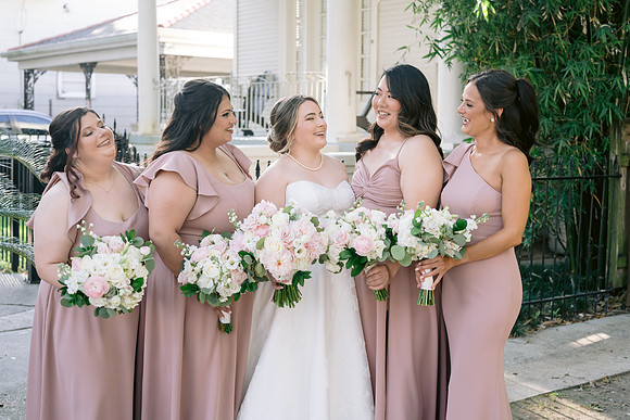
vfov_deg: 25.2
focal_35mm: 54
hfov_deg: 37.0
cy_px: 206
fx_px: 941
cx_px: 321
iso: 400
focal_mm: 50
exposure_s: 1/200
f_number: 4
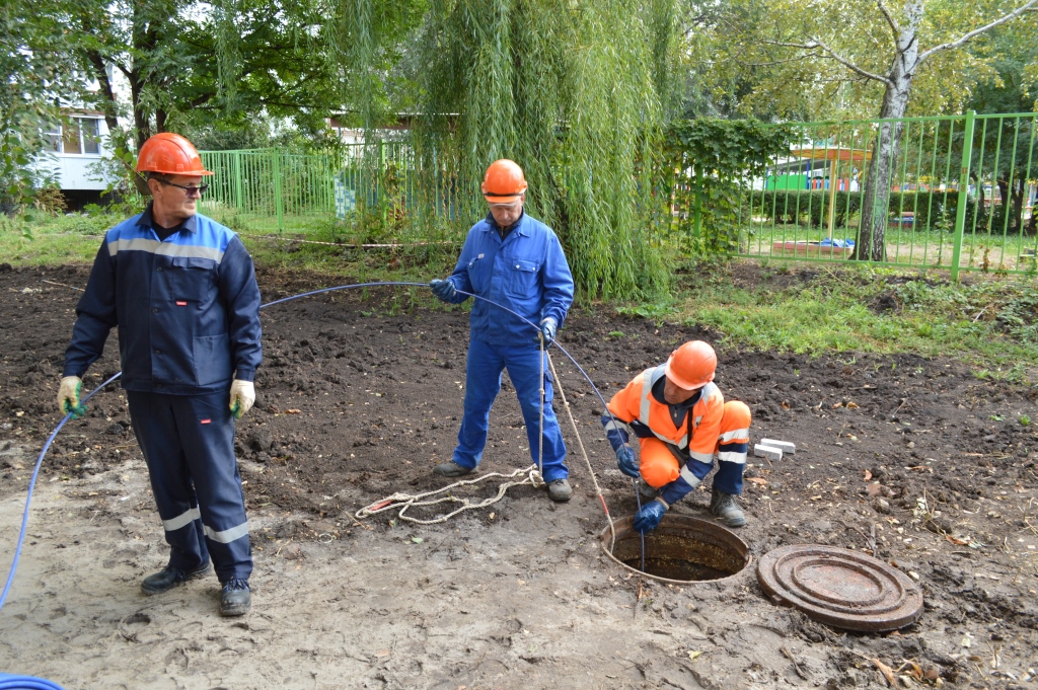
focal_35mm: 27
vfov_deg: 47.9
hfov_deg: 67.4
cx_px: 519
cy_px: 345
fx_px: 778
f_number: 5
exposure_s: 1/100
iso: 400
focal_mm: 18
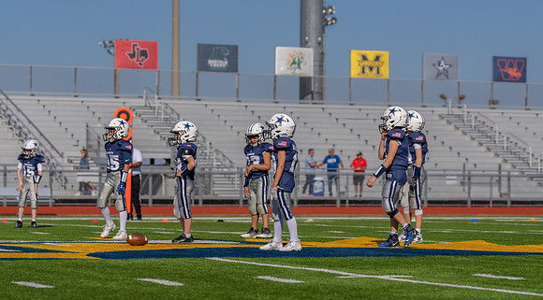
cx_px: 262
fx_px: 1817
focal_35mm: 127
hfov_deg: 17.0
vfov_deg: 9.4
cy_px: 191
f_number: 3.2
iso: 160
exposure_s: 1/5000
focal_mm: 92
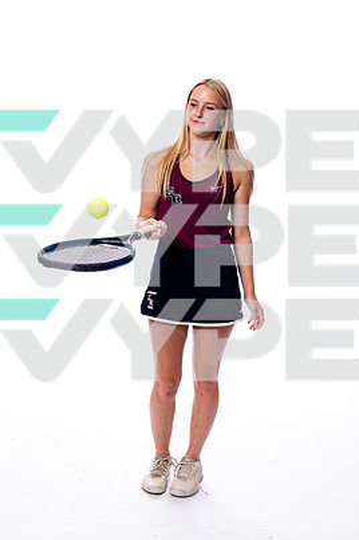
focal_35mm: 57
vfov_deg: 35.1
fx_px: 854
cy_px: 247
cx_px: 180
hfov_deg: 23.7
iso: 400
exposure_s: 1/250
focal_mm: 51
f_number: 8
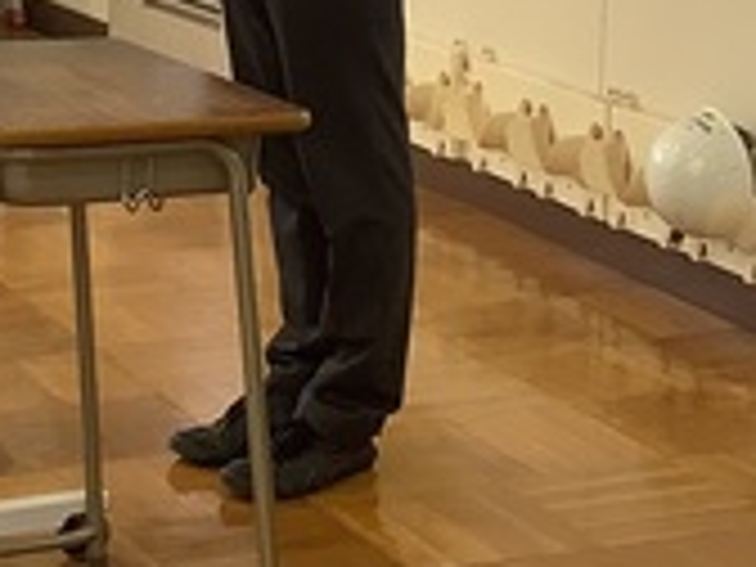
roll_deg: -1.2
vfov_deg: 12.4
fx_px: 2577
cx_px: 261
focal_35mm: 118
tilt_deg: -7.1
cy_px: -27
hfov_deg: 16.7
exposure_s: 1/60
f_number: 2.4
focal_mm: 3.3
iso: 50
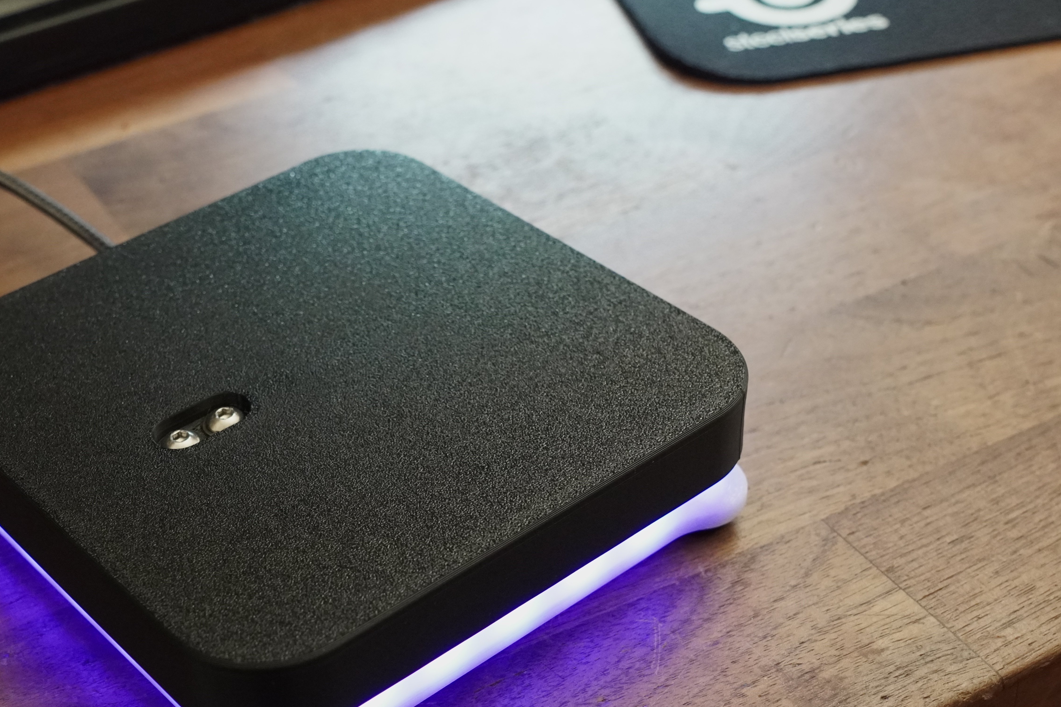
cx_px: 380
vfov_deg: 22.0
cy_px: 453
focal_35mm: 62
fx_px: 1817
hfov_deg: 32.4
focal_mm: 31
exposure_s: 1/50
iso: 3200
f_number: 7.1
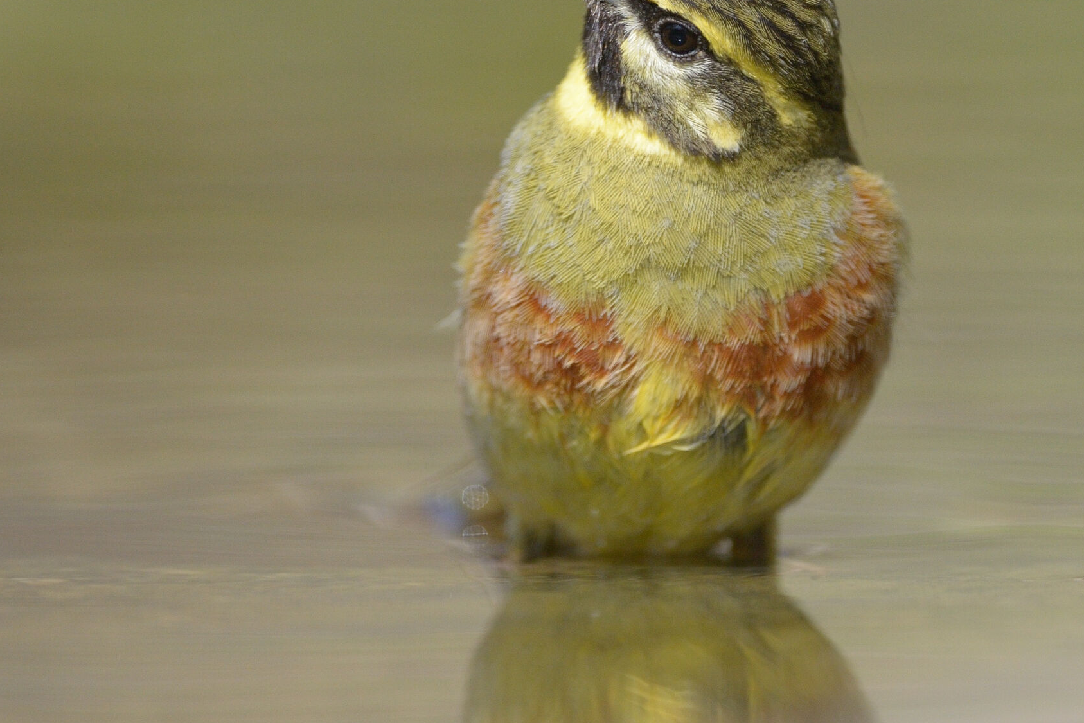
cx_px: 594
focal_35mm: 1209
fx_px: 36405
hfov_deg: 1.7
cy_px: 355
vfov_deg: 1.1
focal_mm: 850
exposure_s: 1/1000
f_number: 6.3
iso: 2000
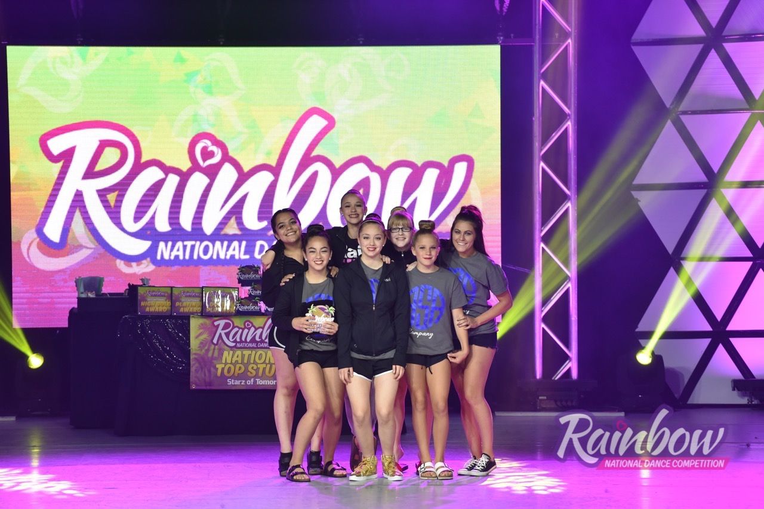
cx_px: 382
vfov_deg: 6.9
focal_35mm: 200
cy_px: 254
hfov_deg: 10.3
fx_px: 4242
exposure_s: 1/200
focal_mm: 200
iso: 1250
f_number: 2.8
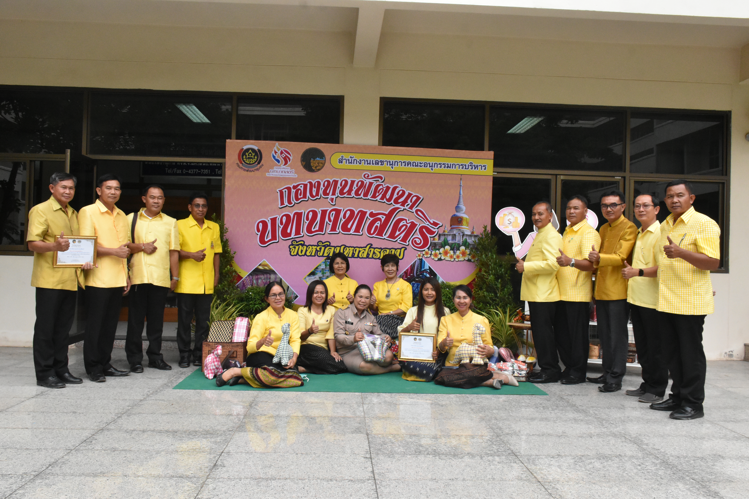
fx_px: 624
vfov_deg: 43.6
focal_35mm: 30
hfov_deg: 61.9
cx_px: 374
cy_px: 250
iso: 3200
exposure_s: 1/640
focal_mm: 20
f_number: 13
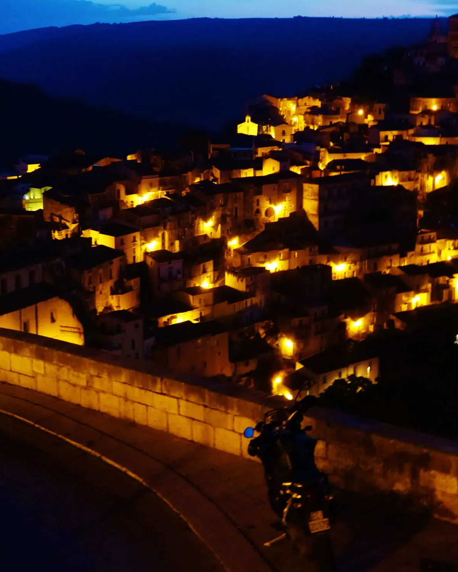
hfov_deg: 23.8
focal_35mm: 64
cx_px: 228
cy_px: 283
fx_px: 1085
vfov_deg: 29.6
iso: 800
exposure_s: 1/4
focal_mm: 10.9
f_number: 2.8
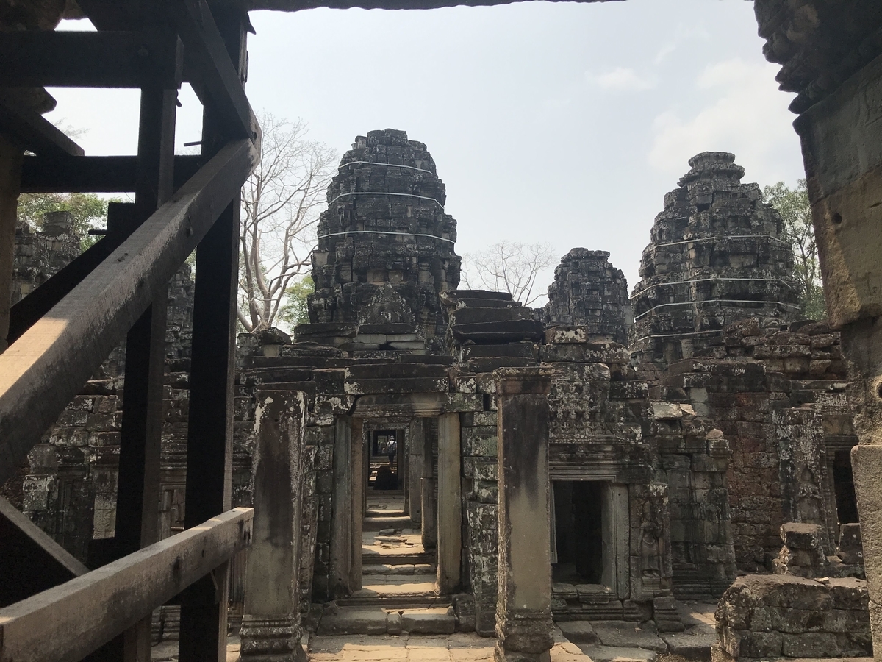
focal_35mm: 28
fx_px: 713
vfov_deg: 49.7
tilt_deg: +10.0
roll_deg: +1.9
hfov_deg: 63.4
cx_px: 441
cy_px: 331
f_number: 1.8
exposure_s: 1/4000
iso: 20
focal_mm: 3.99
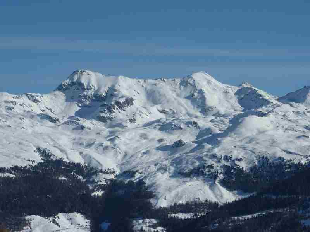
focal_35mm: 137
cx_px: 155
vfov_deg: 10.8
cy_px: 116
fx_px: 1227
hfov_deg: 14.4
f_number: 6.3
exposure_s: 1/1000
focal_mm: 22.5
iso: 80
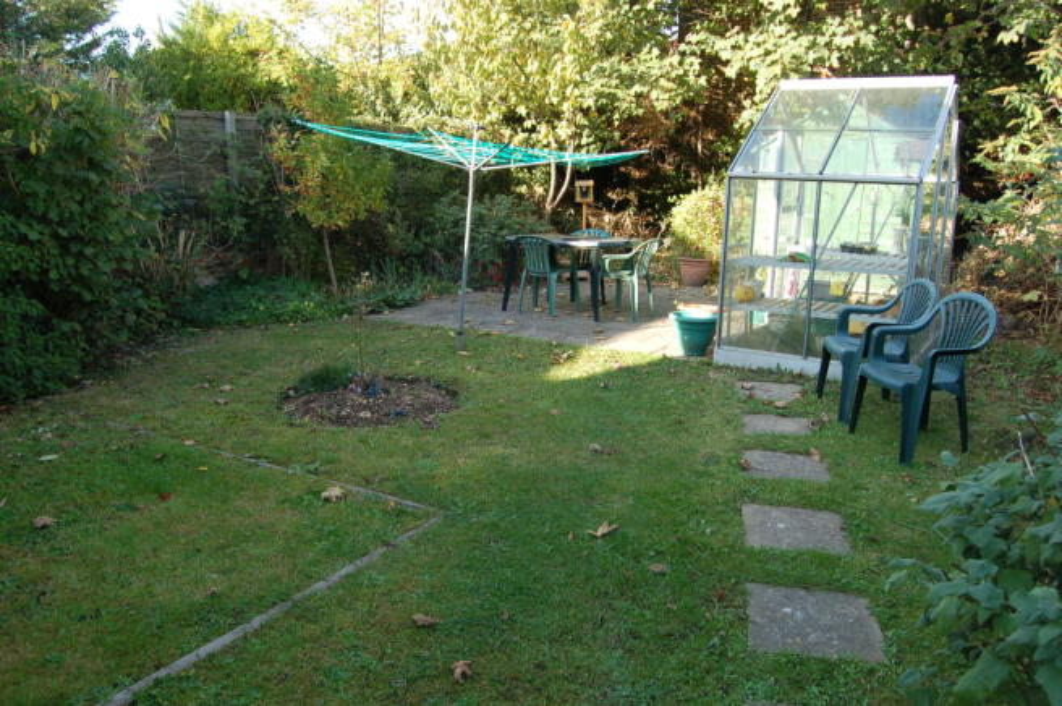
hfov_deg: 67.4
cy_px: 353
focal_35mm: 27
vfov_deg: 47.8
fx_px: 796
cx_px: 531
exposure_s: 1/125
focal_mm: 18
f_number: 5.6
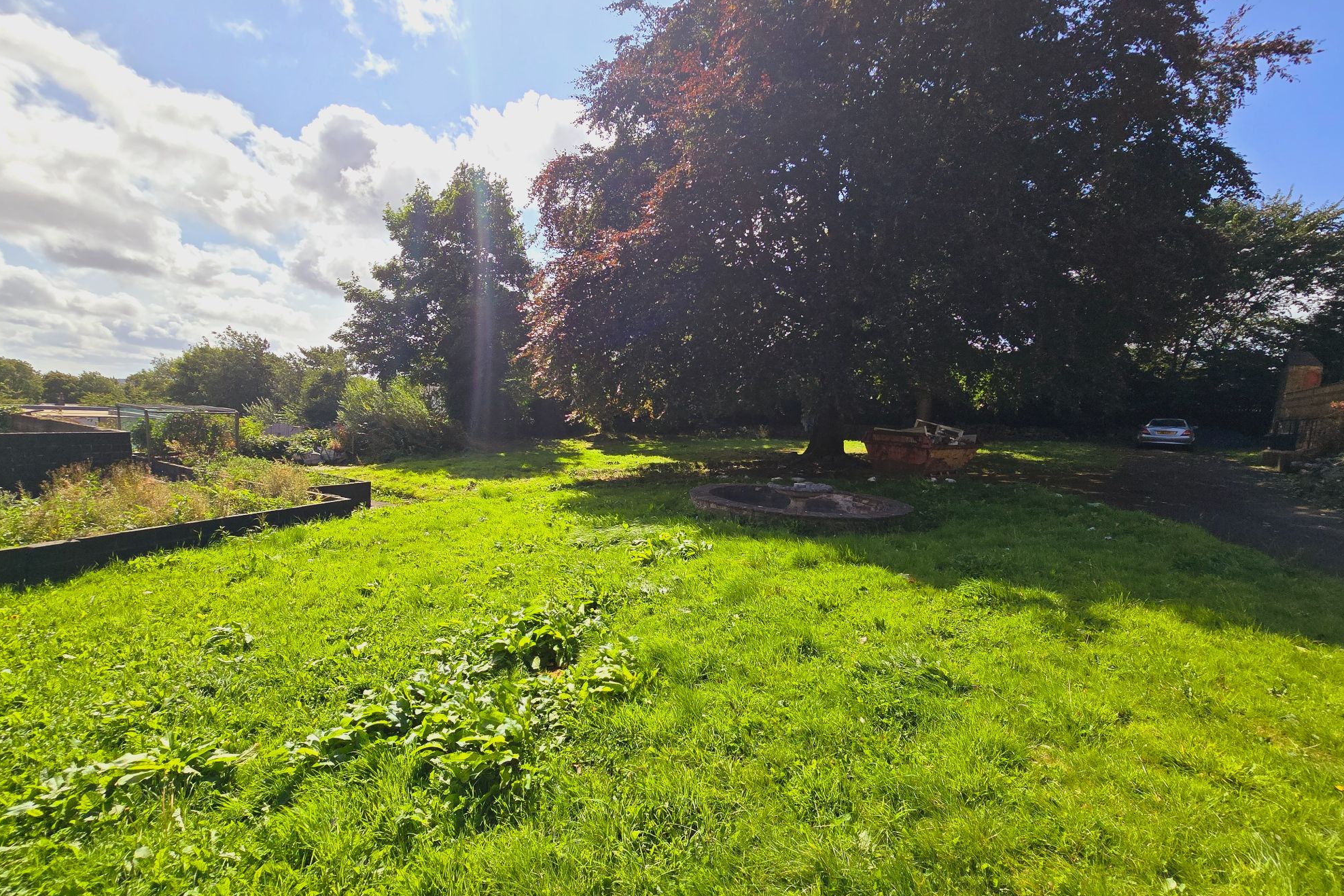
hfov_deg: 104.2
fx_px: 523
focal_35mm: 14
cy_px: 476
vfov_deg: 81.1
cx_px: 677
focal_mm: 2.2
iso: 50
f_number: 2.2
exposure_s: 1/2961
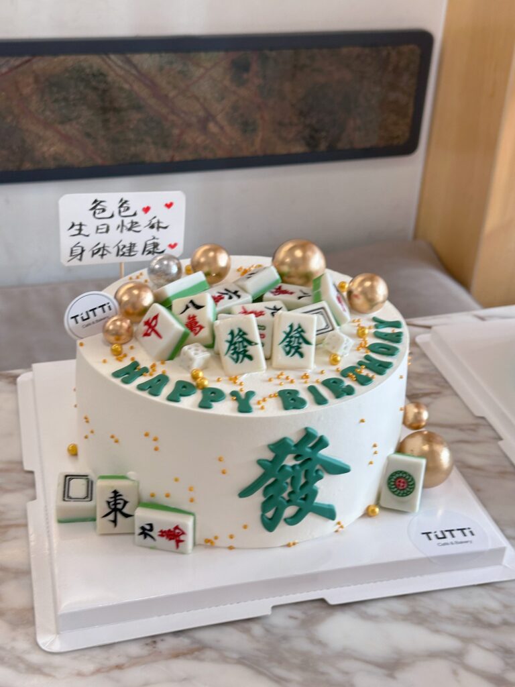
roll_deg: -3.4
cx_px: 258
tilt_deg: -26.7
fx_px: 952
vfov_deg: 39.7
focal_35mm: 48
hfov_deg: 30.3
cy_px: 344
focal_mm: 6.86
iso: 80
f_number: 1.78
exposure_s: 1/50
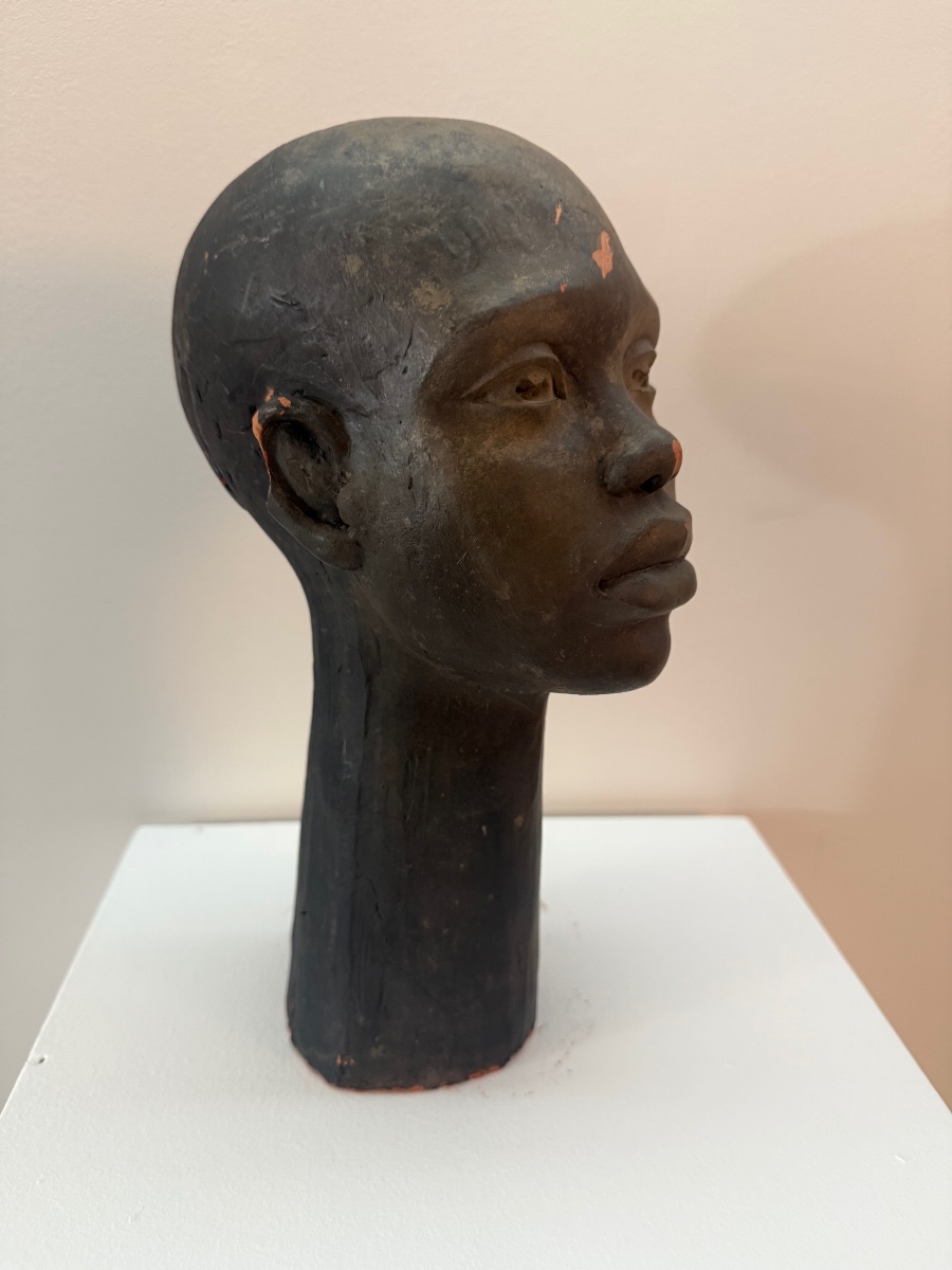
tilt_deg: -18.6
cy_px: 635
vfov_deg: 71.6
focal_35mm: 24
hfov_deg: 56.8
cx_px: 476
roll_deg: -2.0
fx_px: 880
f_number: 1.78
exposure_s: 1/50
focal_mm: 6.76
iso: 320
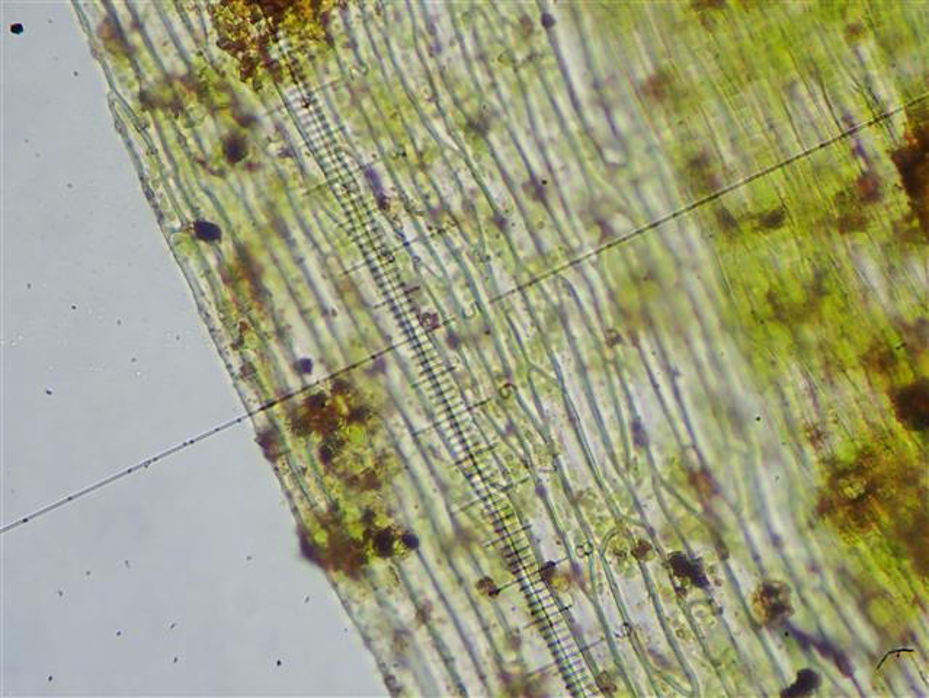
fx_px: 1423
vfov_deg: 27.6
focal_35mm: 53
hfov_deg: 36.2
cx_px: 464
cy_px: 349
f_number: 3.4
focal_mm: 9.61
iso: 200
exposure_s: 1/60
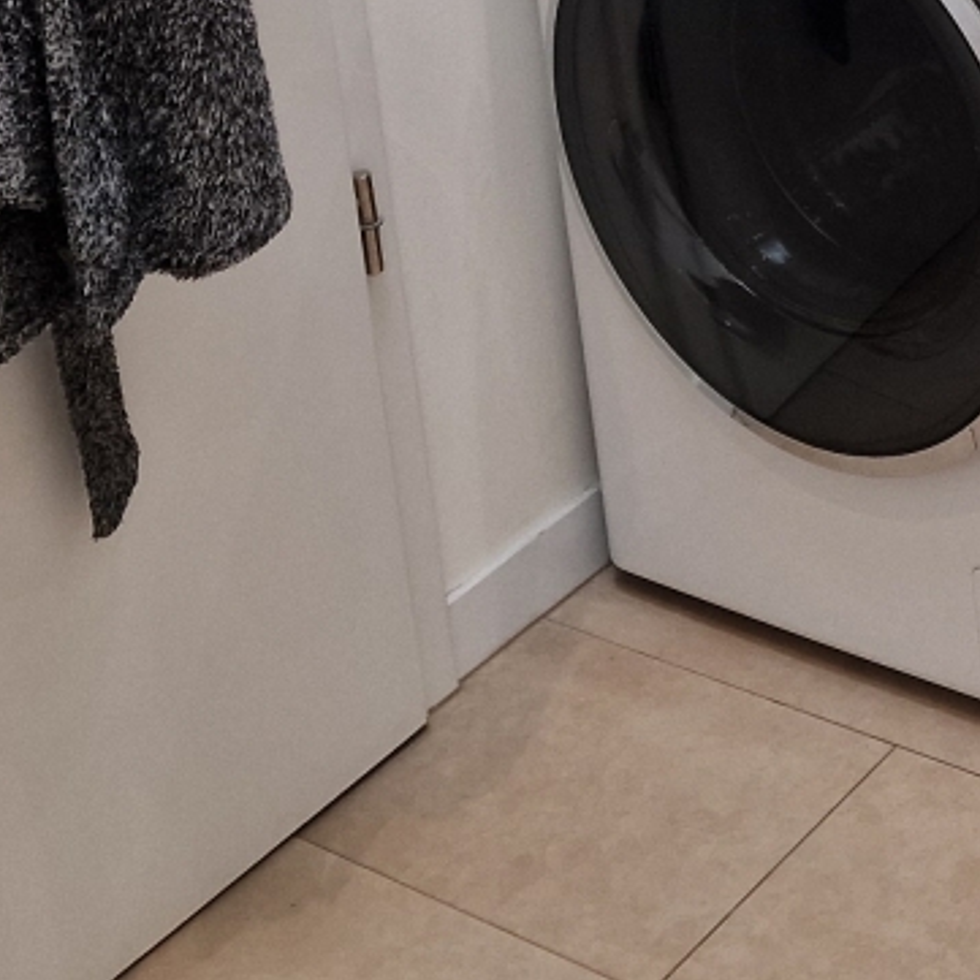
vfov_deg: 17.0
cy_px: -584
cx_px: 871
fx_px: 2883
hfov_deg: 19.0
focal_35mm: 90
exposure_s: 1/100
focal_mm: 6.4
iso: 160
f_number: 1.8
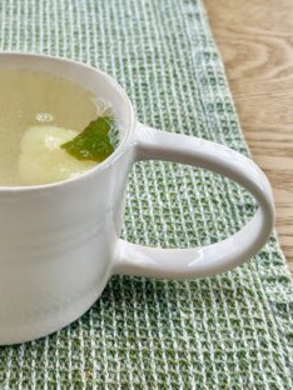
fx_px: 869
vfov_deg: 25.1
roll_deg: -5.7
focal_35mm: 77
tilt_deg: -35.9
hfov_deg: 19.0
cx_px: 59
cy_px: 105
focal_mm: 6.86
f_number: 1.78
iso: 160
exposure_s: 1/60
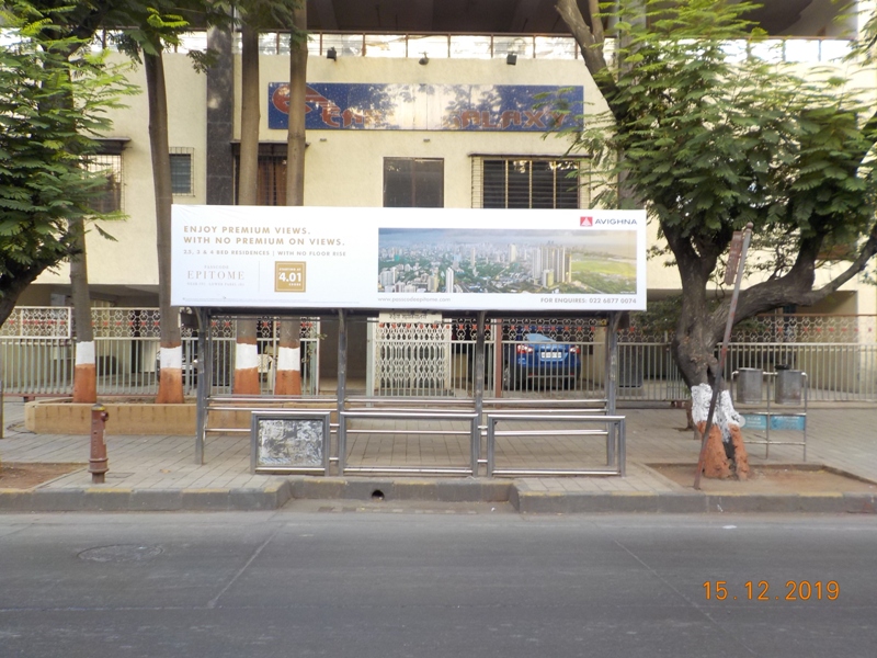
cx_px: 438
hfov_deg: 60.0
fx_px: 760
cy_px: 329
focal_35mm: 30
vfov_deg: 46.8
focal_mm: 4.1
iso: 125
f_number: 3.3
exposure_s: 1/40
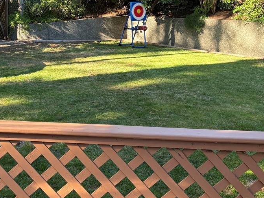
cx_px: 80
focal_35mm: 62
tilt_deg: -6.0
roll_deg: -1.5
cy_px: 52
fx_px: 473
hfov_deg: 30.9
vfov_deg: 23.4
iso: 125
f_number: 1.6
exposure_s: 1/197
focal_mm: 5.96
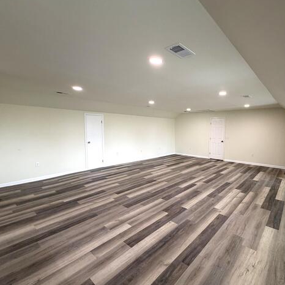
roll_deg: -0.1
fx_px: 158
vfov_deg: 84.0
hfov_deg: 81.6
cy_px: 142
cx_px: 186
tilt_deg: -4.9
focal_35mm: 17
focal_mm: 2.22
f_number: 2.2
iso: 200
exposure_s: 1/60
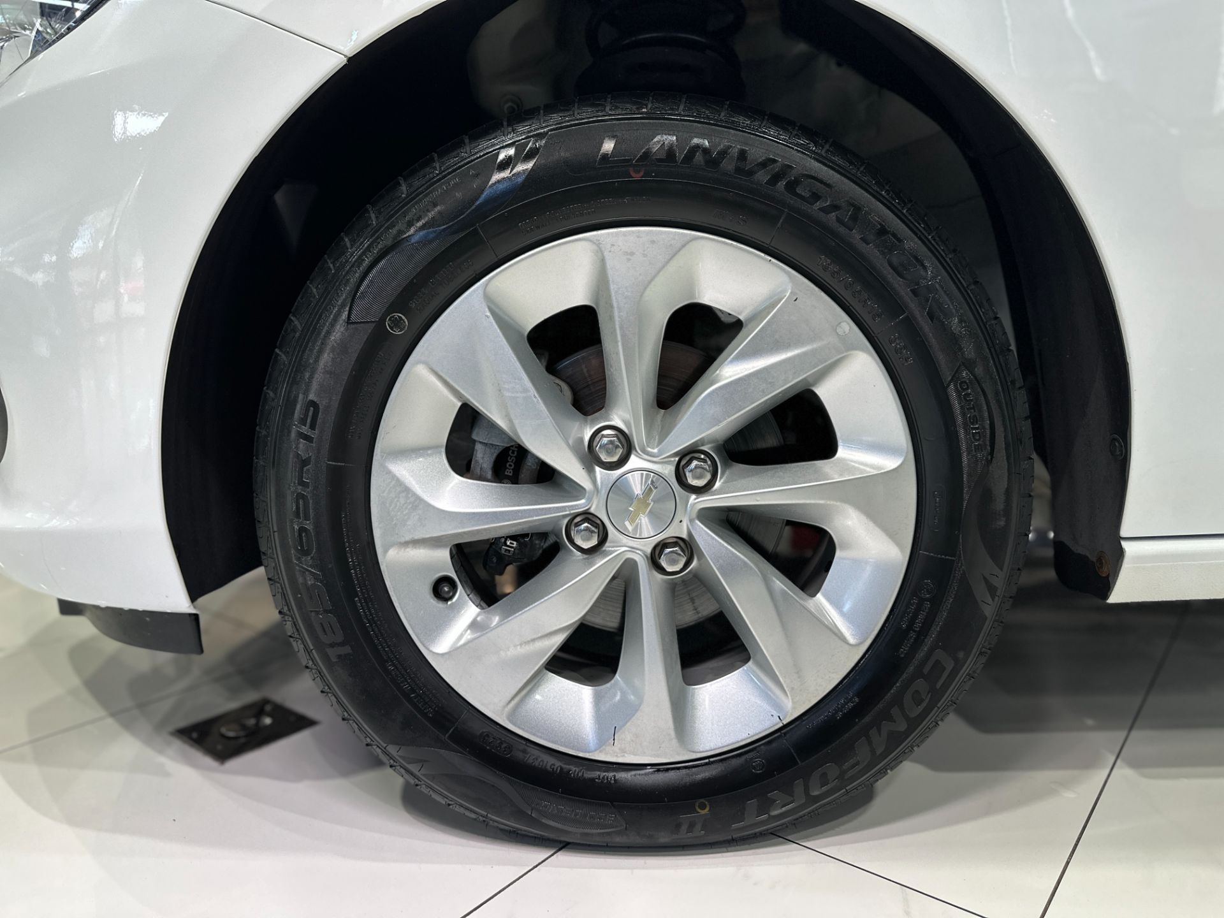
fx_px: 849
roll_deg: +0.3
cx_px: 612
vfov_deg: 56.8
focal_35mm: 24
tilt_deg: -9.5
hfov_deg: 71.6
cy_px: 459
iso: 160
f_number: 1.78
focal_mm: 6.86
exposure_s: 1/120
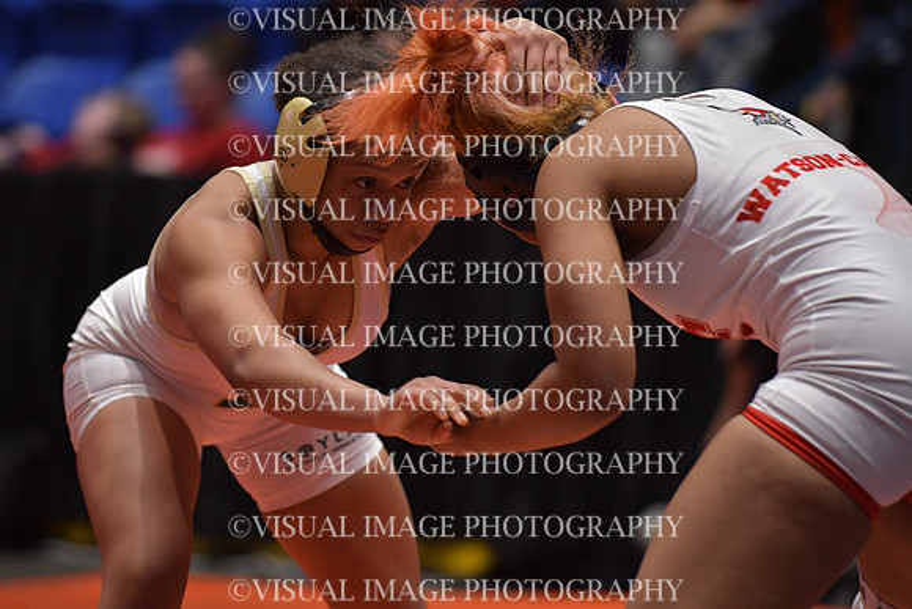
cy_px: 304
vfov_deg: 5.2
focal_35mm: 262
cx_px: 456
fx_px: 6651
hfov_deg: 7.8
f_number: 2.8
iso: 2500
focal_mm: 175
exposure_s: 1/1000
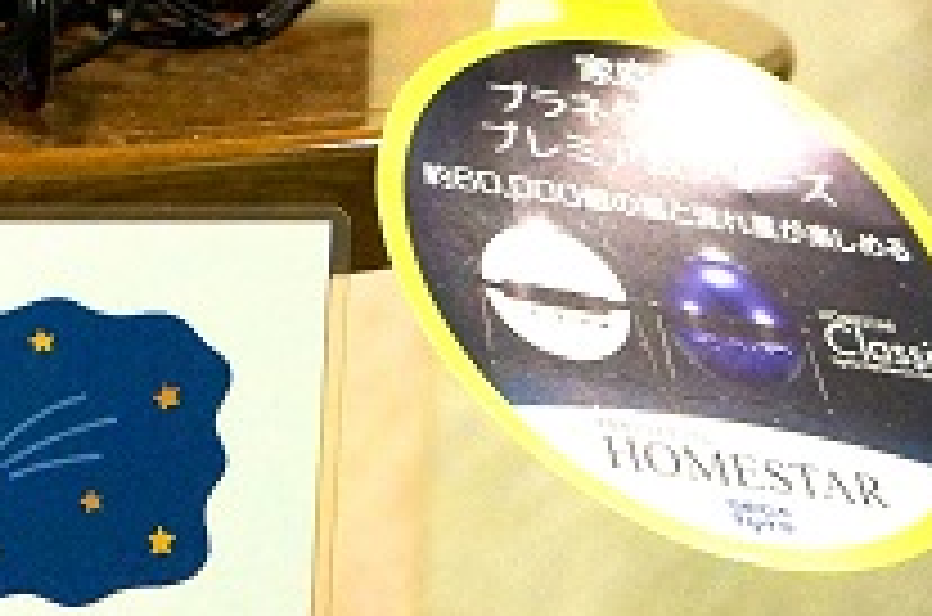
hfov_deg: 14.0
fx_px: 3512
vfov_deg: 10.0
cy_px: 292
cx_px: -516
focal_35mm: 136
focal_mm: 23
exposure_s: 1/60
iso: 1250
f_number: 4
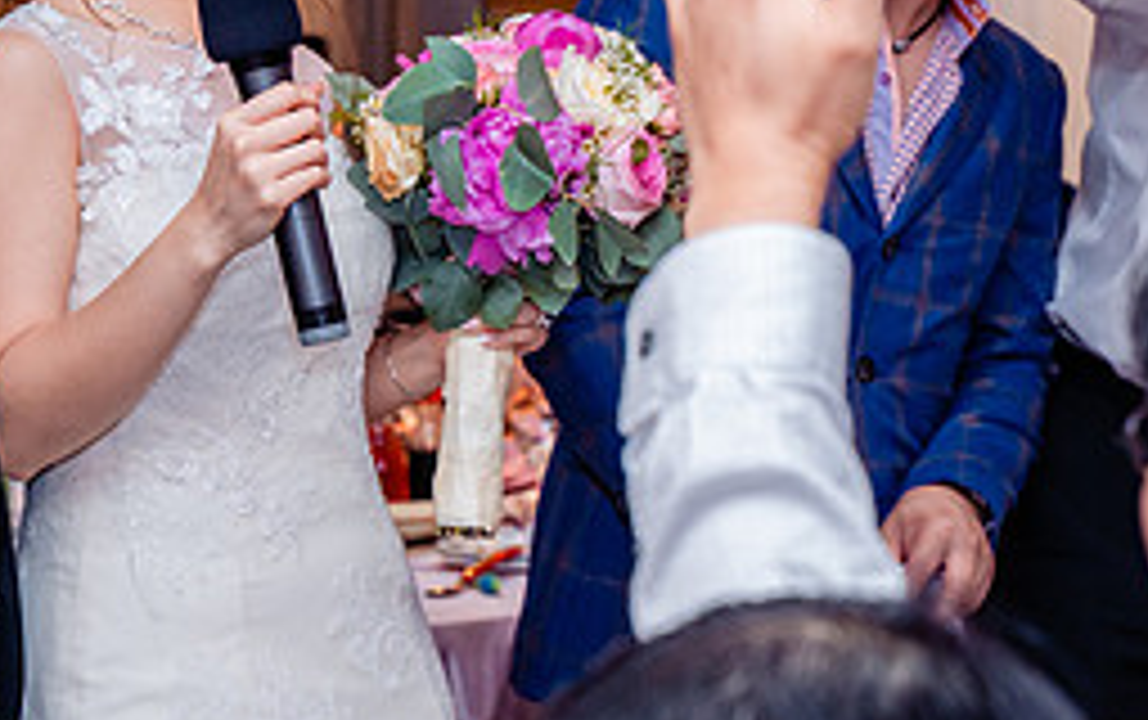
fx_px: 4134
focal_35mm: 132
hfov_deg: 15.6
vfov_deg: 9.9
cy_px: 209
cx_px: 126
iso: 1600
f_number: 4.5
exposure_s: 1/125
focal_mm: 57
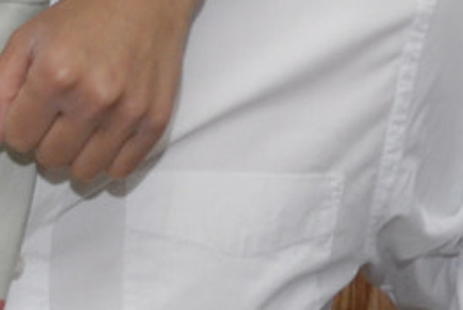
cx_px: 331
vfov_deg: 4.4
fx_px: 4067
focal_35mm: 316
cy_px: -22
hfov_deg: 6.5
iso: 500
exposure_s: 1/80
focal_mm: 27
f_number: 10
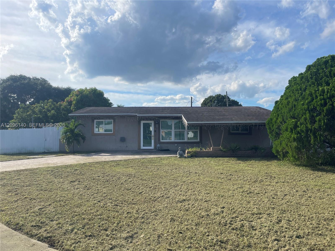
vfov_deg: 54.9
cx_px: 168
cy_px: 126
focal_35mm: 25
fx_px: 242
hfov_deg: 69.4
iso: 32
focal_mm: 5.1
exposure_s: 1/4049
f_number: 1.6
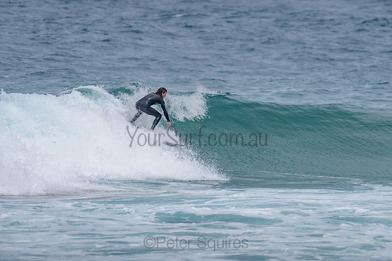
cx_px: 229
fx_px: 6674
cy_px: 122
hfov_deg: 3.4
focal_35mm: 613
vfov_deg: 2.2
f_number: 5.6
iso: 100
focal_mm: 500
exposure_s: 1/2000
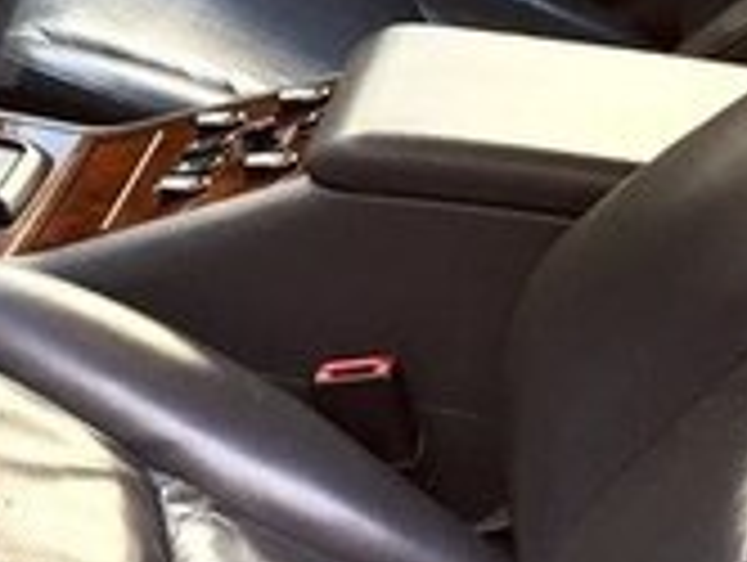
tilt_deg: -28.9
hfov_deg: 16.2
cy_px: 20
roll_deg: -1.7
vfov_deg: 12.8
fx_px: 2485
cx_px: -234
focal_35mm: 115
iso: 50
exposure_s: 1/100
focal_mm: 4.15
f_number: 2.2
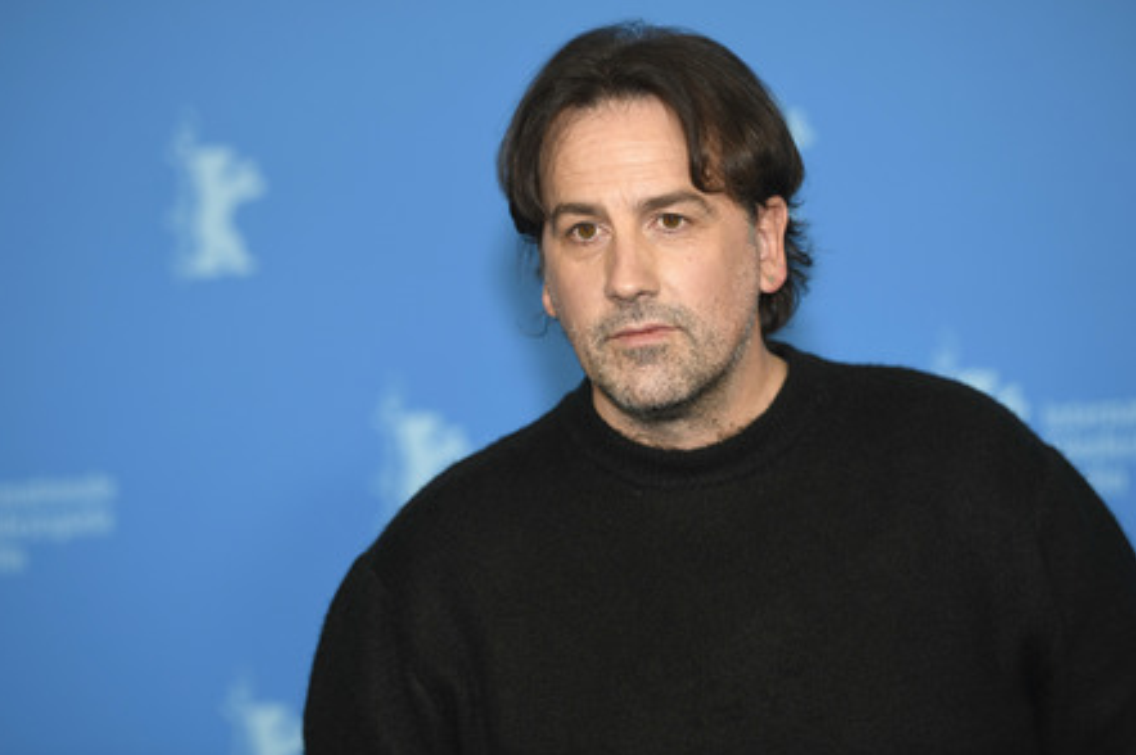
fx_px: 4982
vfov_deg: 8.7
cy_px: 383
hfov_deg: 13.0
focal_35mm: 158
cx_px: 564
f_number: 3.5
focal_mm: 155
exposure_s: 1/400
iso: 640
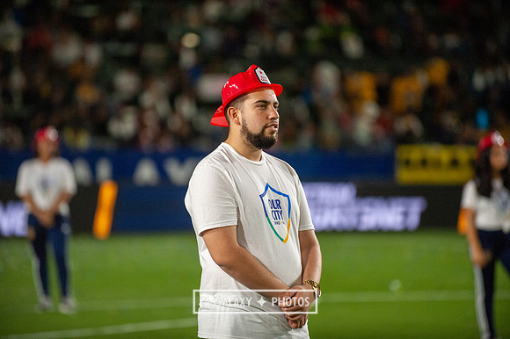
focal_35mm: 200
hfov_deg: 10.3
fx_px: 2832
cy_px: 170
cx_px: 255
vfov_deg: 6.9
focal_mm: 200
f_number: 2.8
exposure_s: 1/2500
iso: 3200
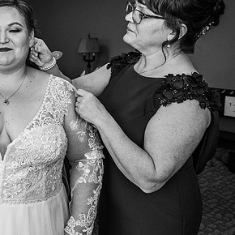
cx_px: -15
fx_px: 346
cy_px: 84
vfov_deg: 37.3
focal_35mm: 45
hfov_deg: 33.4
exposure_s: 1/200
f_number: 4.5
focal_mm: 24
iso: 1250
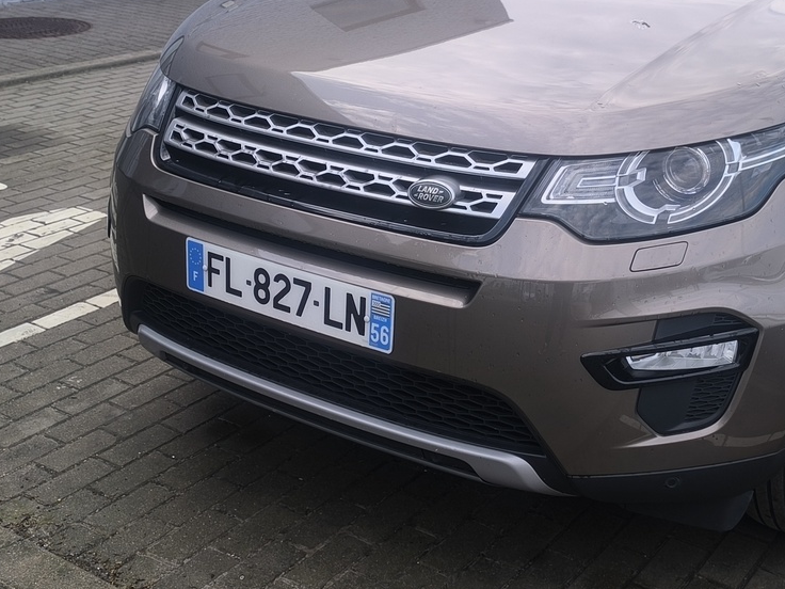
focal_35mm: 50
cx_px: 502
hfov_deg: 37.9
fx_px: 1134
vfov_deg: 28.8
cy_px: 166
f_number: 1.65
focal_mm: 6.14
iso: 50
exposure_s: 1/388
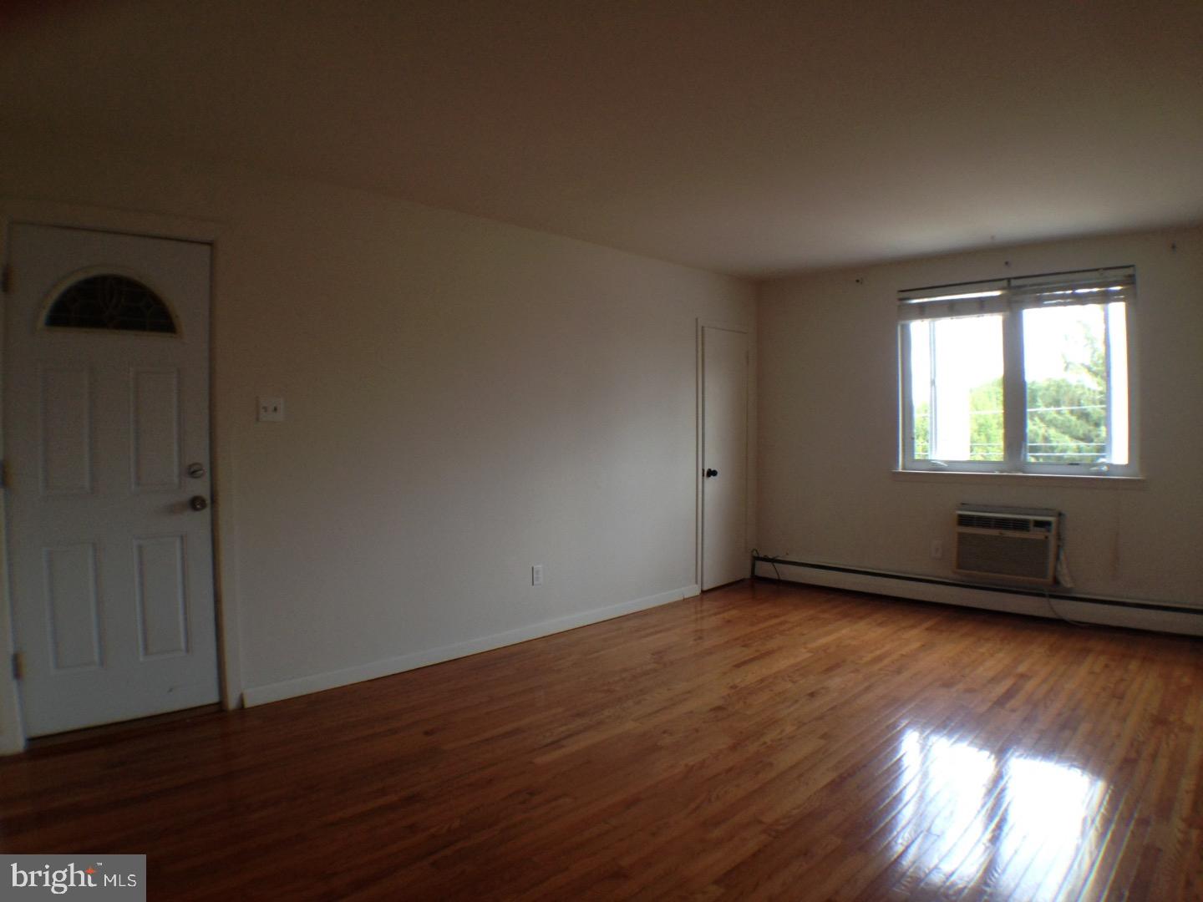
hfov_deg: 55.4
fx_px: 1147
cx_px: 602
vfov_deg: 42.9
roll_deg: -0.7
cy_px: 451
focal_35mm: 33
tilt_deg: -1.5
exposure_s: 1/20
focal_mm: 4.12
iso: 80
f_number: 2.4
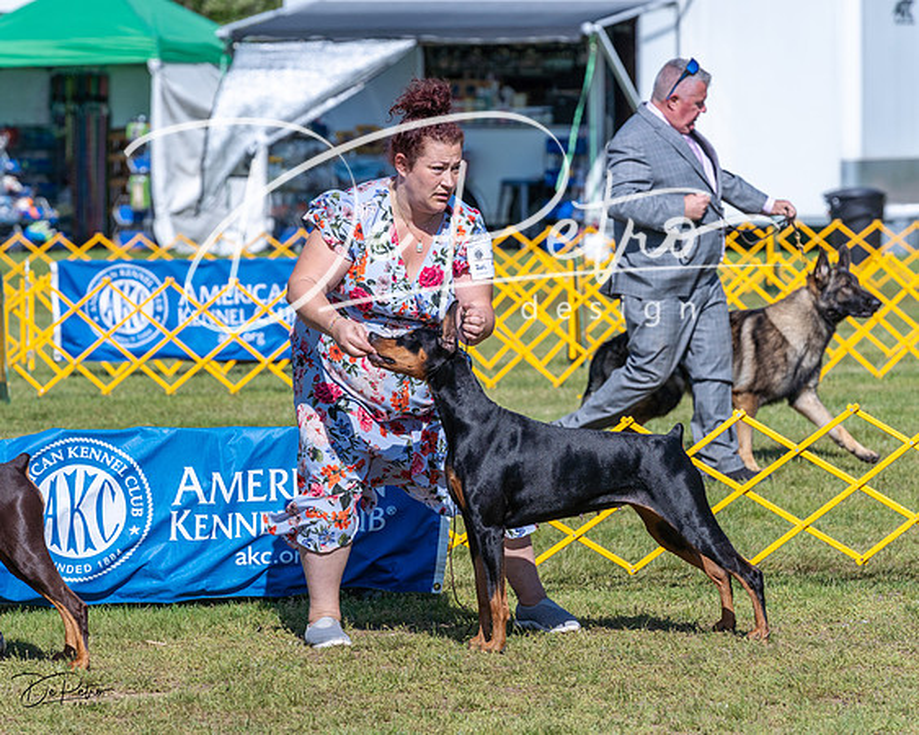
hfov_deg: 9.0
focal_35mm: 215
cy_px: 368
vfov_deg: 7.2
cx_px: 460
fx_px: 5848
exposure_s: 1/2000
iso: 400
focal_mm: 191
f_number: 6.3
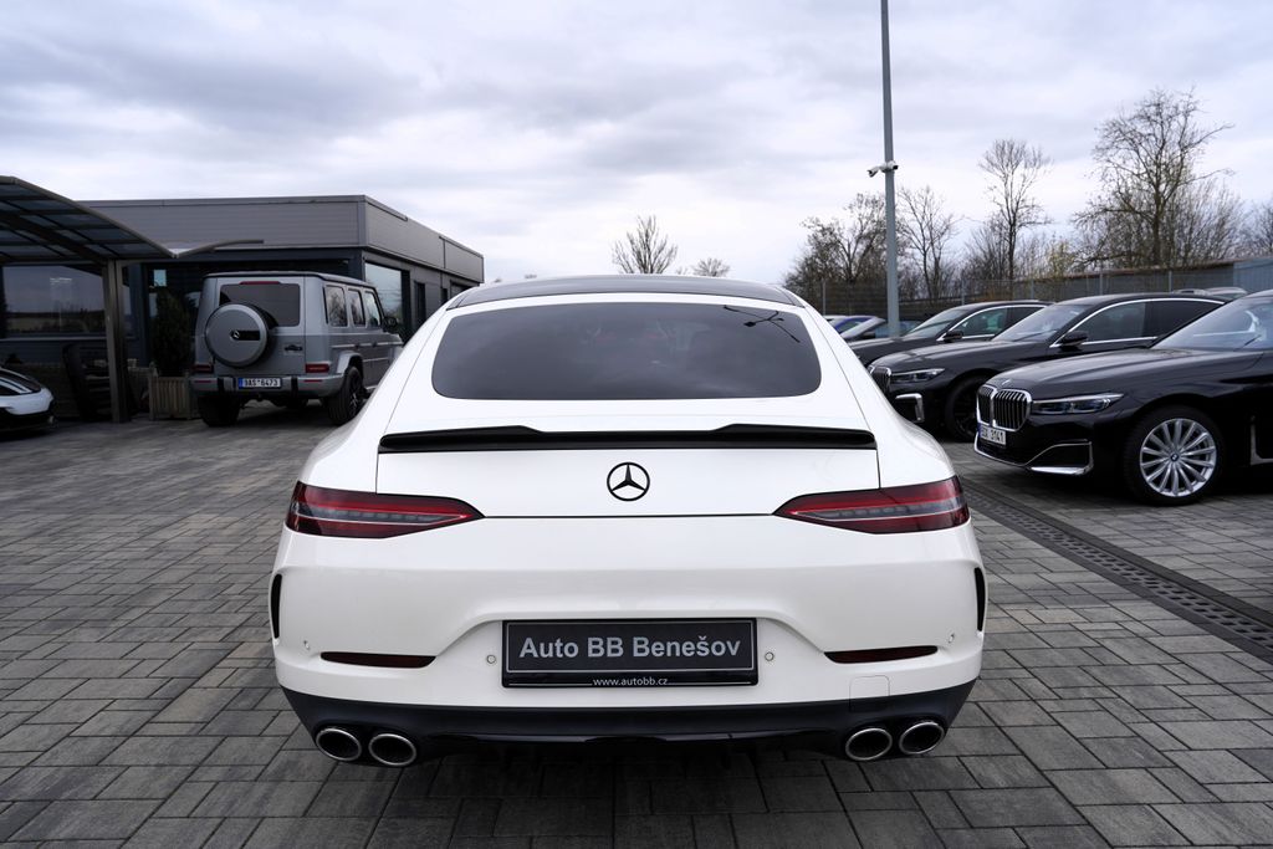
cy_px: 424
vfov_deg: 47.9
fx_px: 955
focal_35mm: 27
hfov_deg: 67.4
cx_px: 636
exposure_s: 1/200
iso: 100
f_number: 8
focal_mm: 27
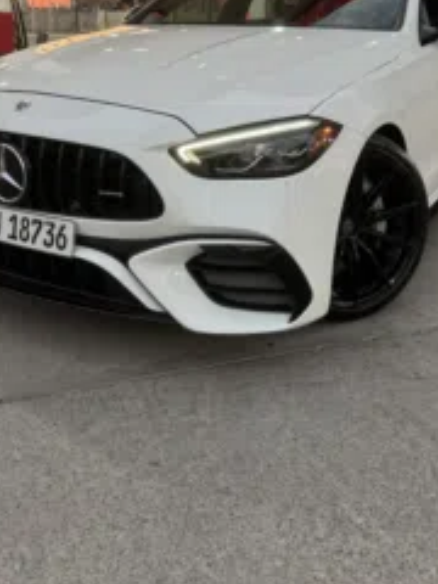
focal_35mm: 40
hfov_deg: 35.9
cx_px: 202
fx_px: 675
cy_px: 129
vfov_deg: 44.8
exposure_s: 1/102
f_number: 1.78
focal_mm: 6.76
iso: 160
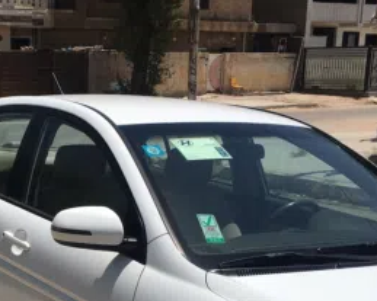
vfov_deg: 21.3
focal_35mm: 70
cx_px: 44
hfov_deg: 26.3
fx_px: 781
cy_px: 276
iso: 25
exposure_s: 1/3205
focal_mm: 4.15
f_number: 2.2
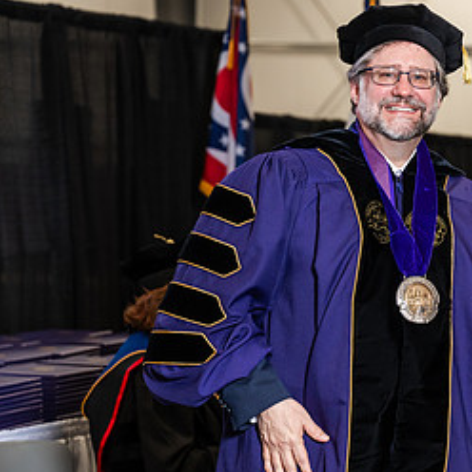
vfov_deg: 12.5
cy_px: 319
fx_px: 2144
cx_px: 550
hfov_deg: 12.3
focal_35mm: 139
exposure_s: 1/200
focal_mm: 70
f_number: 4
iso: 1250
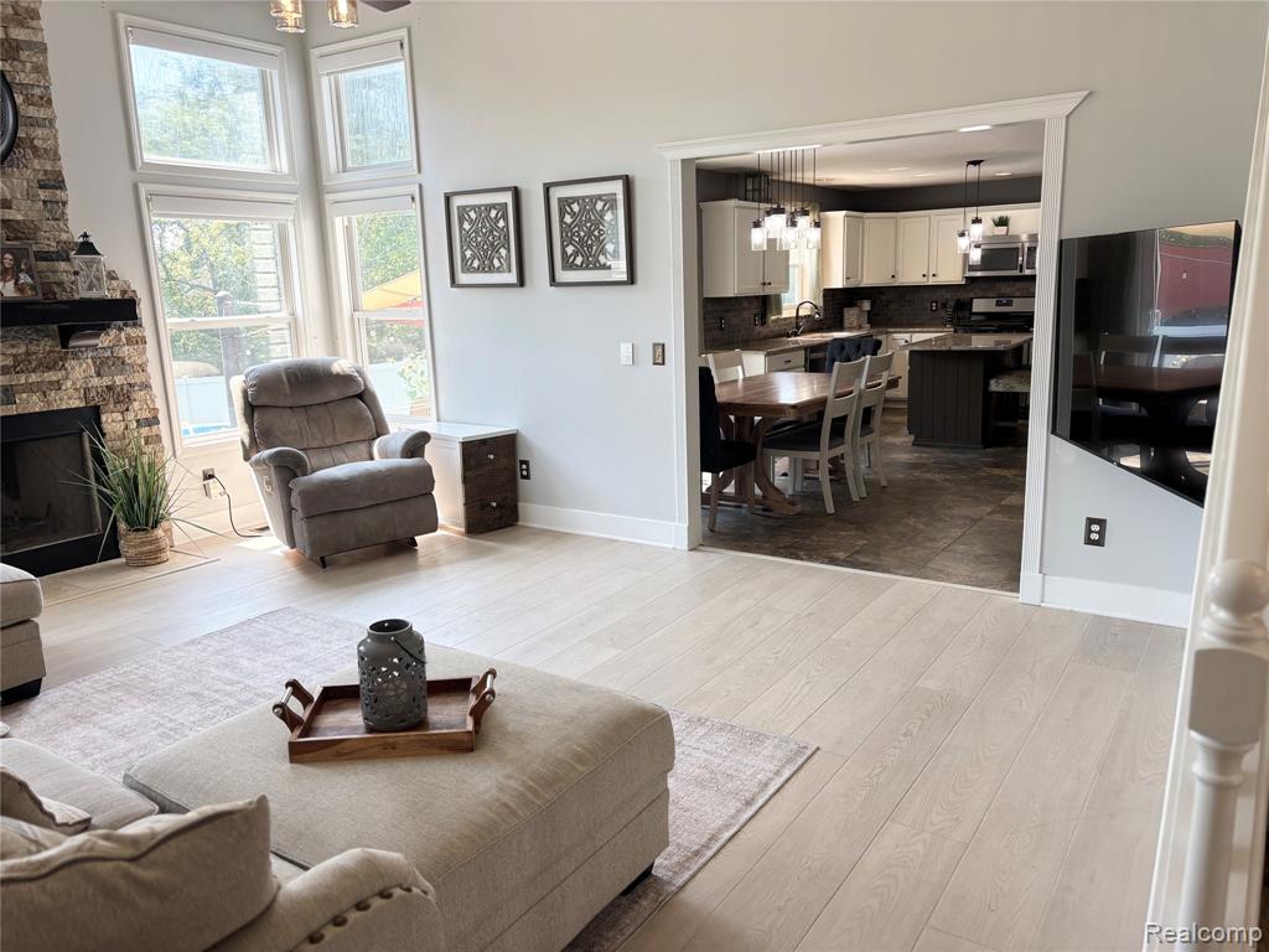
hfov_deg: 67.3
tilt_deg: -12.2
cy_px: 476
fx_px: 953
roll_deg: +1.4
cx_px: 634
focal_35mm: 26
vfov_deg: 53.1
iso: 40
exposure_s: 1/140
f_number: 1.6
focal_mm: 5.96
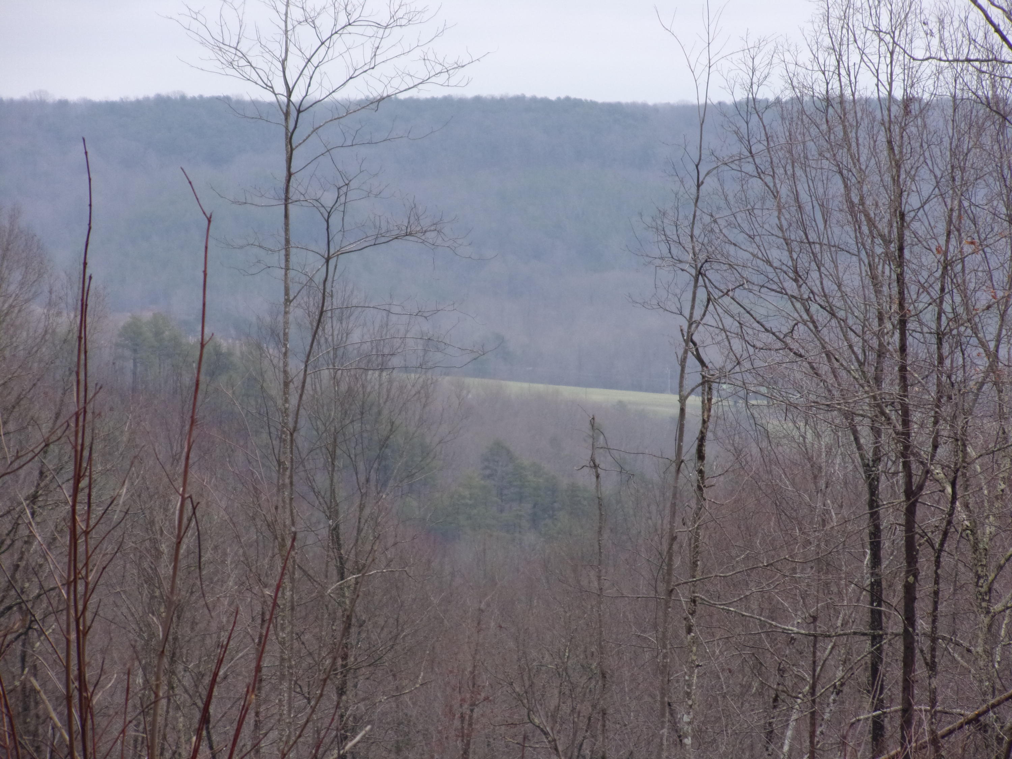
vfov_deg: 6.8
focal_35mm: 220
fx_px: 6432
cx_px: 506
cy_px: 380
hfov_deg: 9.0
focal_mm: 39.4
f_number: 5.6
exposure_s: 1/150
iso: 80
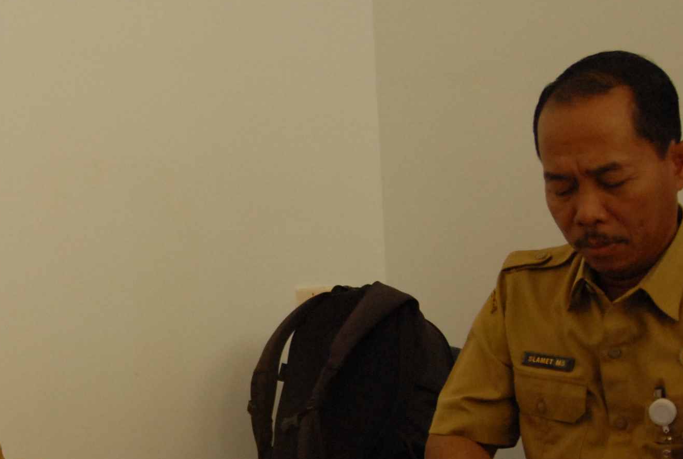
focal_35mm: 79
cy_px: 323
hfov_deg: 25.0
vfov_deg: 17.3
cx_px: 96
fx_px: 1502
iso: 800
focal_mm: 24
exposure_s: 1/25
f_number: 3.5
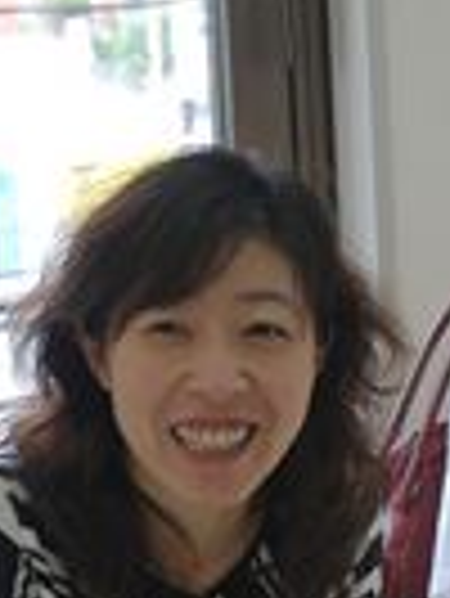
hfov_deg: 6.6
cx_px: 670
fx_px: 3876
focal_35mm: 224
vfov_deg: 8.8
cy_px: 515
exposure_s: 1/100
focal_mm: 46
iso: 200
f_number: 5
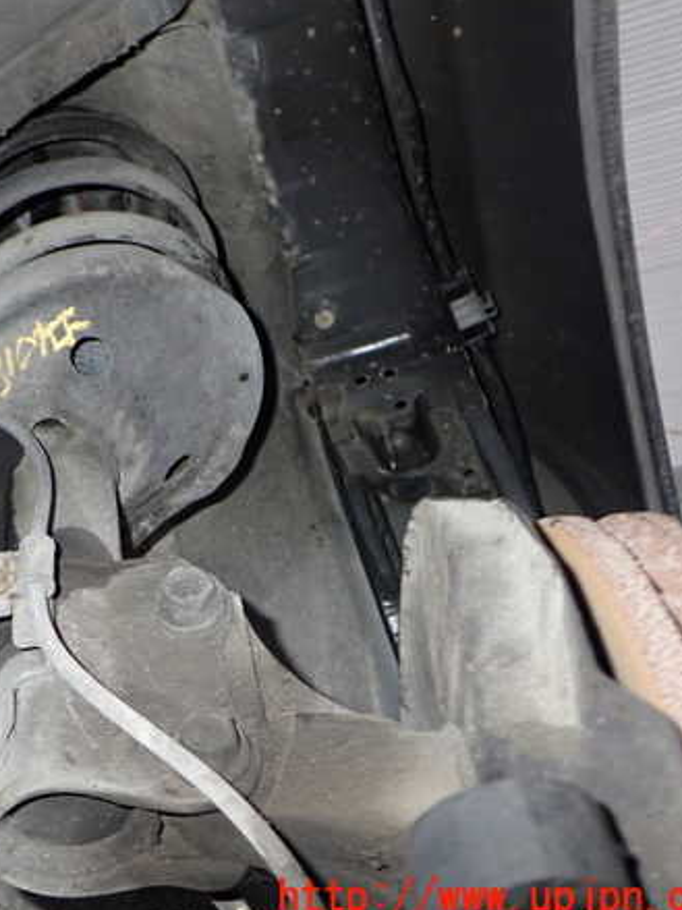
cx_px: 124
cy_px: 458
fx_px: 1078
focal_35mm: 41
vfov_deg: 45.8
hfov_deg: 33.9
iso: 400
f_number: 6.3
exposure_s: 1/30
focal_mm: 5.4
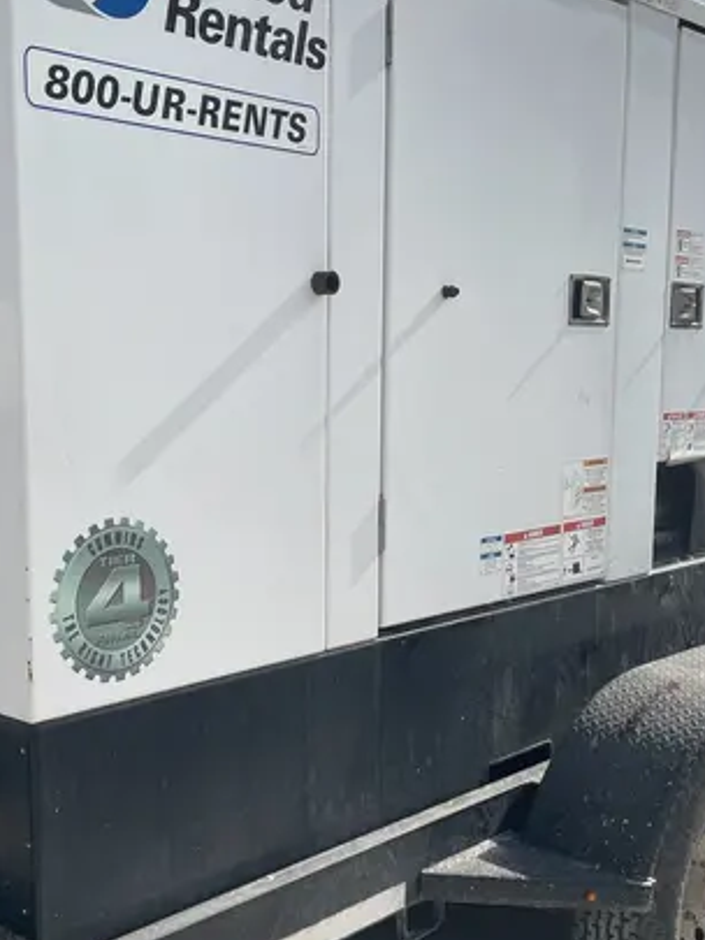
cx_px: 264
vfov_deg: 40.2
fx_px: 1276
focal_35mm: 47
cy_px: 563
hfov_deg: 30.8
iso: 32
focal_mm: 4.2
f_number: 1.6
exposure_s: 1/4292
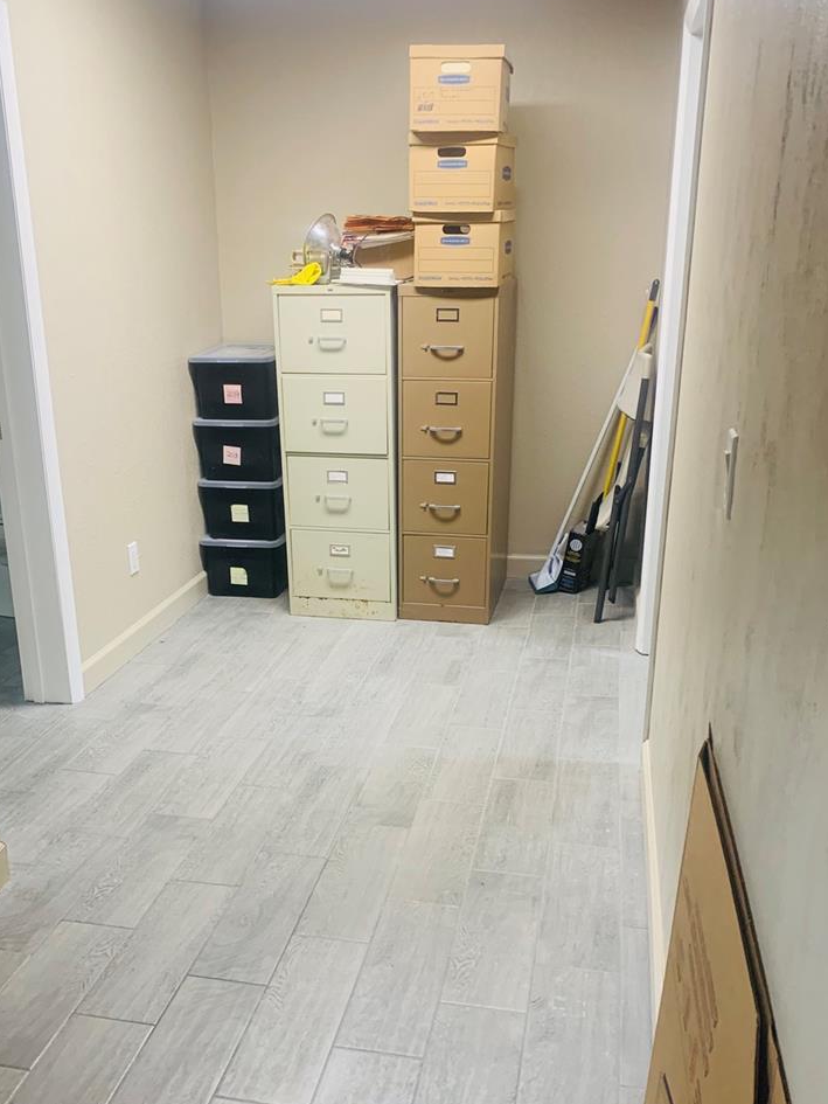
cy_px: 626
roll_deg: +0.1
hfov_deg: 42.9
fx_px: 1052
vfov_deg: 55.2
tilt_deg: -20.2
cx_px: 388
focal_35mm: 33
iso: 100
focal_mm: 4.25
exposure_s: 1/60
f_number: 1.8
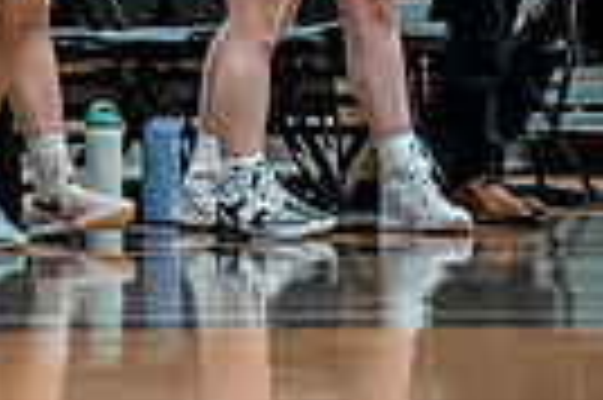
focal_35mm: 486
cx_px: -88
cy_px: -277
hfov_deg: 4.2
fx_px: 8131
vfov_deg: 2.8
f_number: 2.8
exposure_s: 1/640
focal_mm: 107
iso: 1600
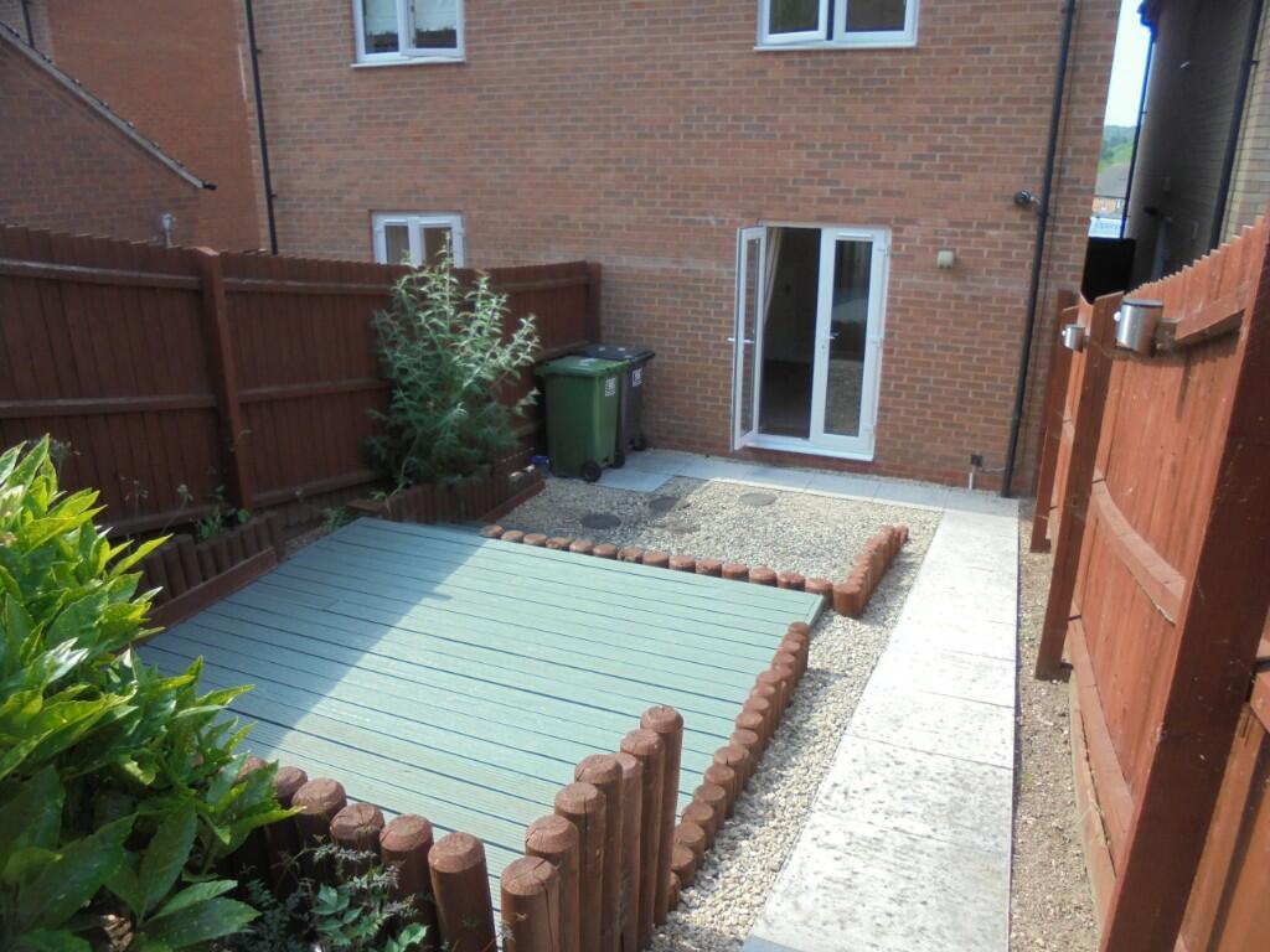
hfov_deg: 67.3
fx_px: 954
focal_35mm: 26
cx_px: 635
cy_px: 476
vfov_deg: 53.1
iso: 100
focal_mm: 4.6
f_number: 3.5
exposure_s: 1/400
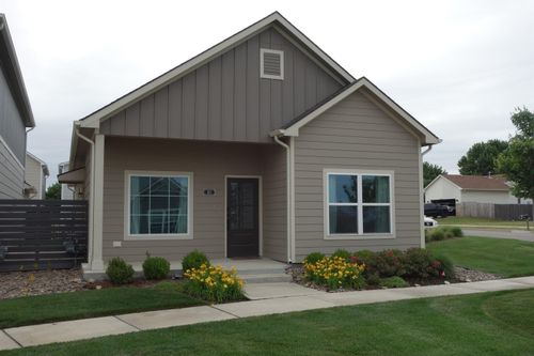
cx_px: 267
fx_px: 549
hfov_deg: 51.9
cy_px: 178
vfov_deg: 35.9
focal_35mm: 37
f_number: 5.6
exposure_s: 1/250
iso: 125
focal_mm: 13.58
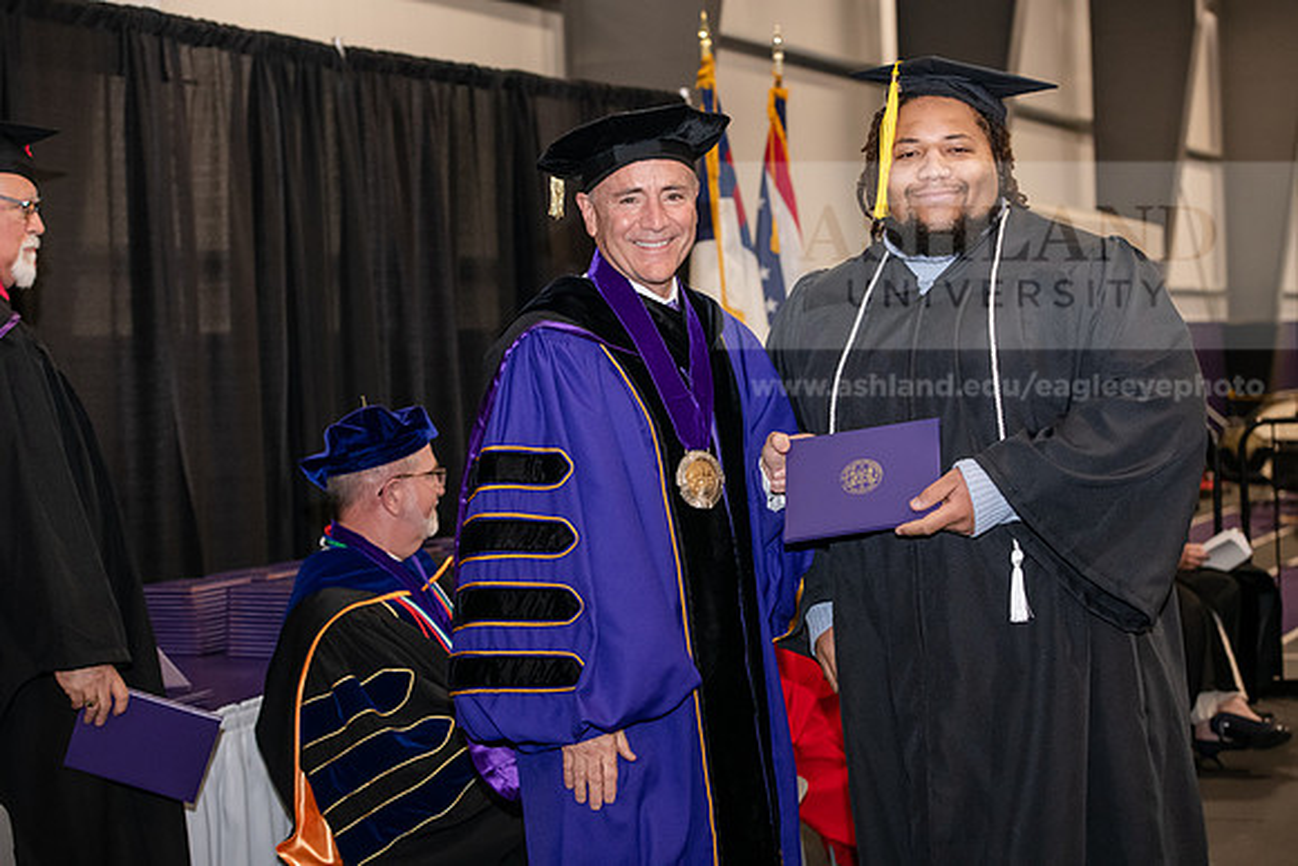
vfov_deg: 19.5
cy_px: 433
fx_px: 2524
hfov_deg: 28.8
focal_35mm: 70
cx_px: 649
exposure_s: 1/200
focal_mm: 70
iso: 2500
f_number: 5
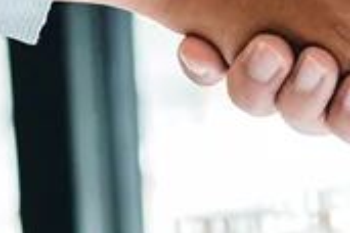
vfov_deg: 4.4
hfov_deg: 6.6
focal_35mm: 310
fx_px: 3014
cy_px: 154
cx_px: 375
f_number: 2
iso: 100
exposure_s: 1/320
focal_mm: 35
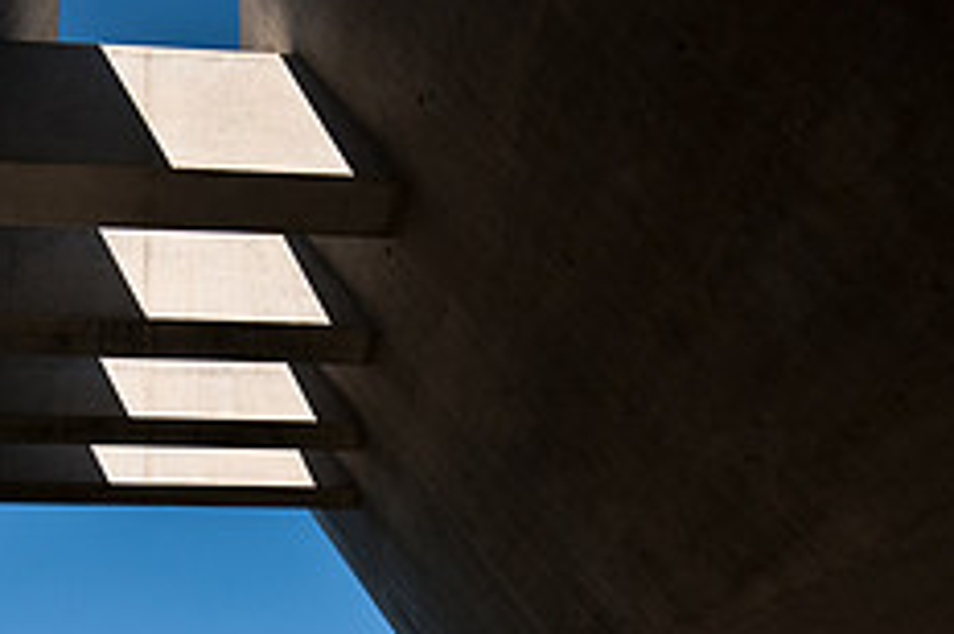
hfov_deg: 51.9
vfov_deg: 35.9
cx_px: 226
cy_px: 548
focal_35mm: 35
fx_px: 926
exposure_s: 1/1000
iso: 200
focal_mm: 14
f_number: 7.1
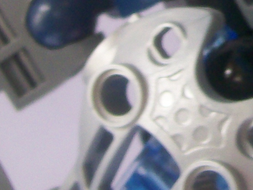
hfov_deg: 11.6
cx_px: 289
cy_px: -82
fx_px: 1228
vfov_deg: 8.7
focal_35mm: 168
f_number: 2.7
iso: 80
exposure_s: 1/38.6
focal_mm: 6
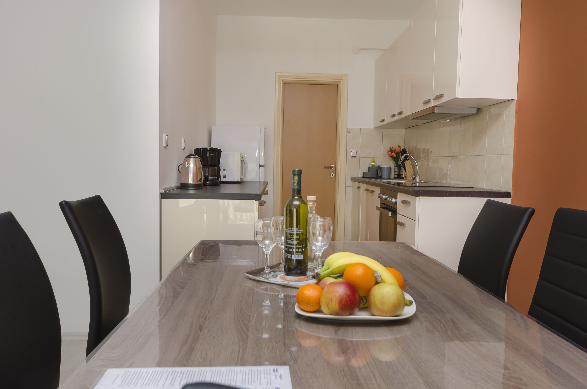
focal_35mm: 30
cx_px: 294
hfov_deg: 62.0
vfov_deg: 43.4
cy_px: 194
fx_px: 488
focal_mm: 20
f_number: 9
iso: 100
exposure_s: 1/80
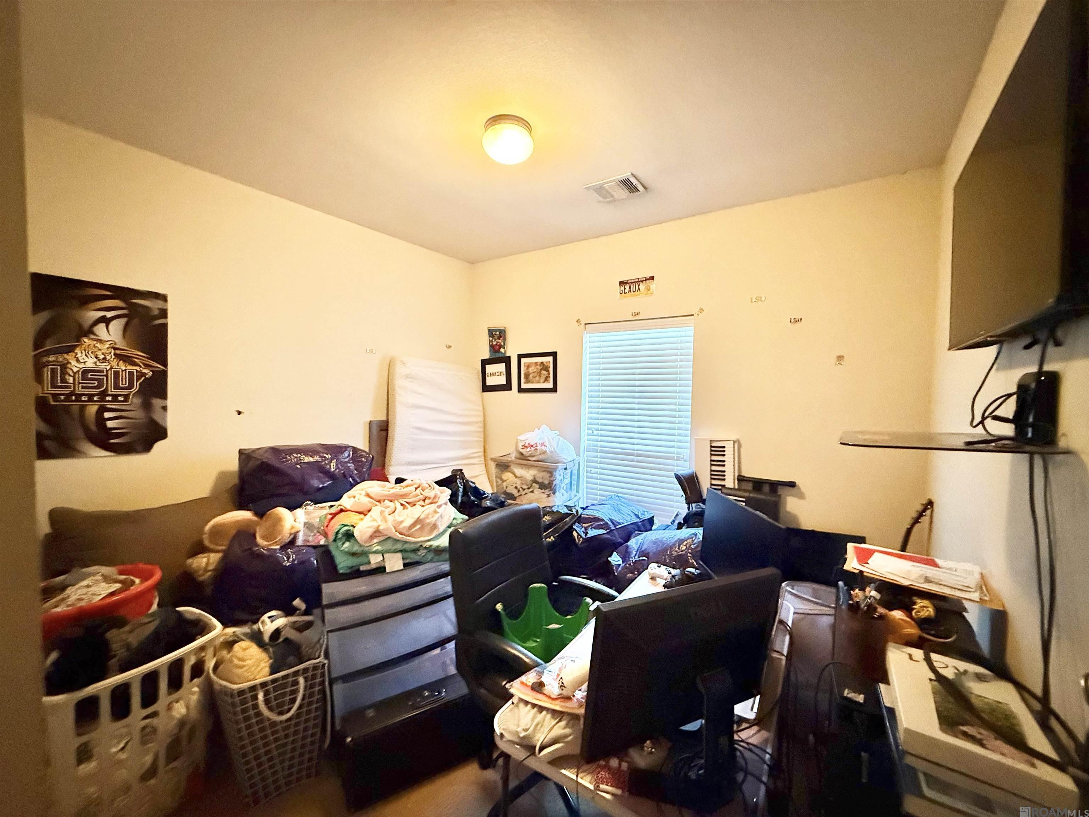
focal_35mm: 14
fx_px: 440
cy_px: 408
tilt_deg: -2.1
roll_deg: -1.2
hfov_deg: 102.1
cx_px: 544
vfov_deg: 85.7
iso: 1000
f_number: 2.2
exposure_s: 1/60
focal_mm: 2.22
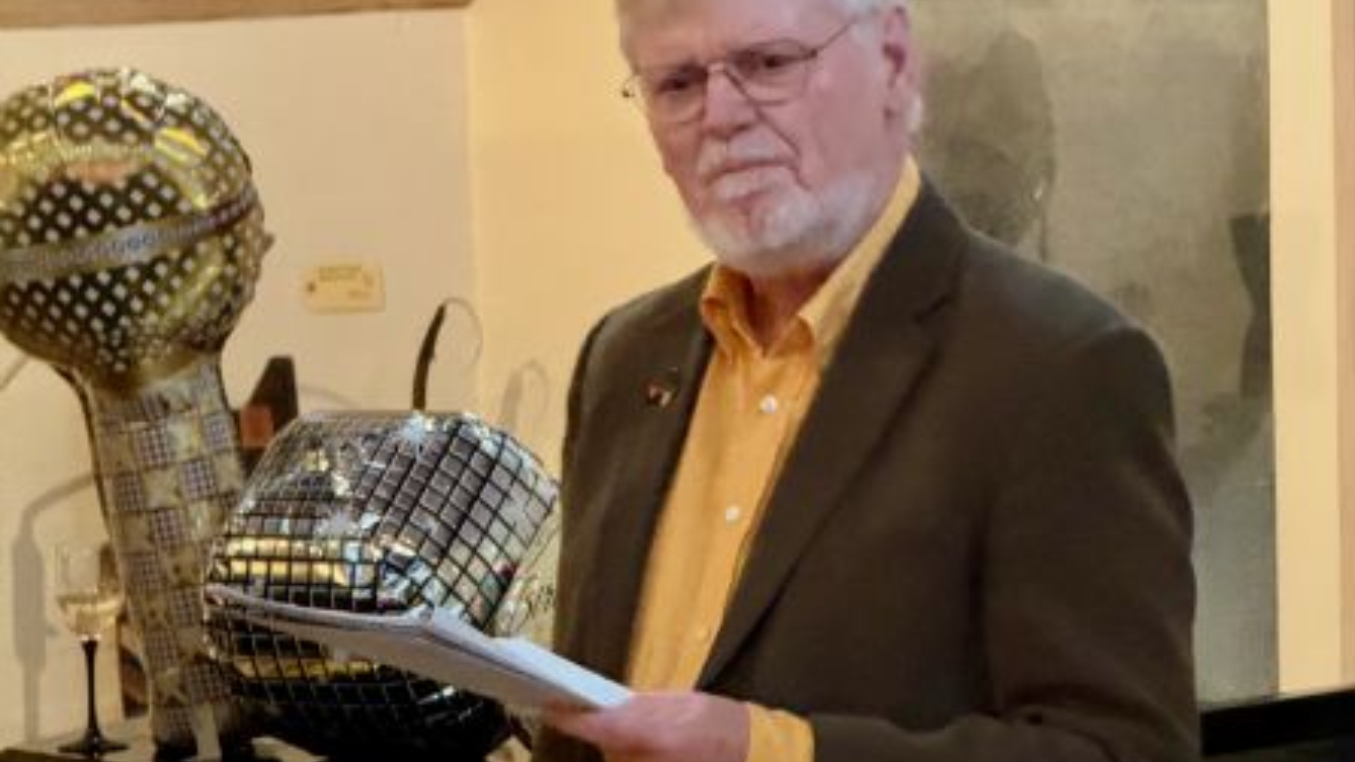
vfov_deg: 6.9
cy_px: 546
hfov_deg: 12.2
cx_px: 681
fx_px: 6324
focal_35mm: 176
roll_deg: +1.4
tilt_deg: -4.7
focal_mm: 15.66
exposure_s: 1/25
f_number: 2.8
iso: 2000
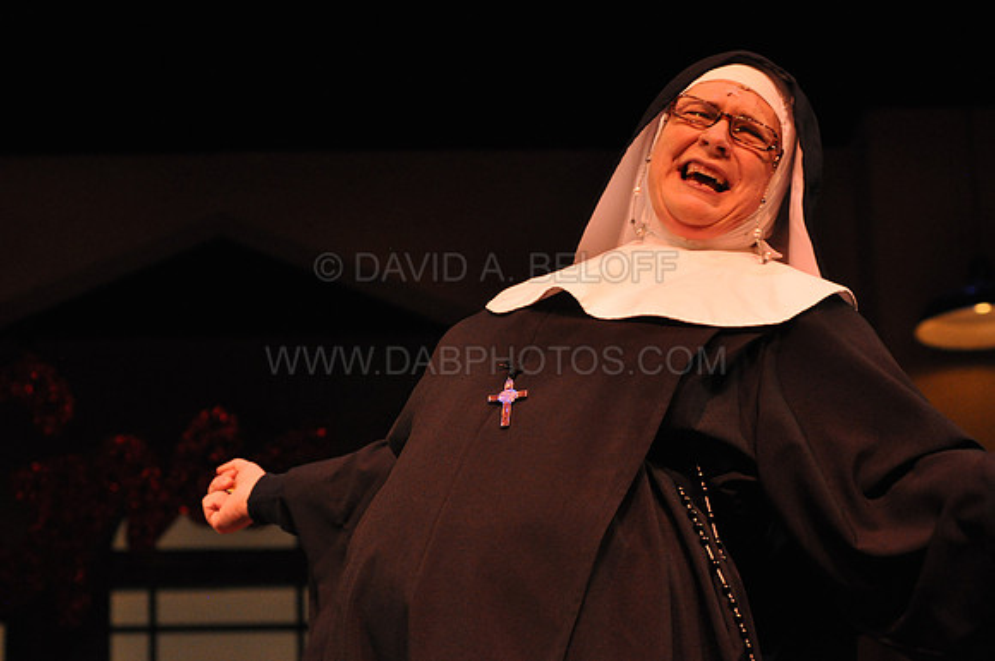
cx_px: 498
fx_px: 3312
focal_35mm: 120
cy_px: 330
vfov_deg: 11.4
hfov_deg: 17.1
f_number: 5.6
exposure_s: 1/250
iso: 1600
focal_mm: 80
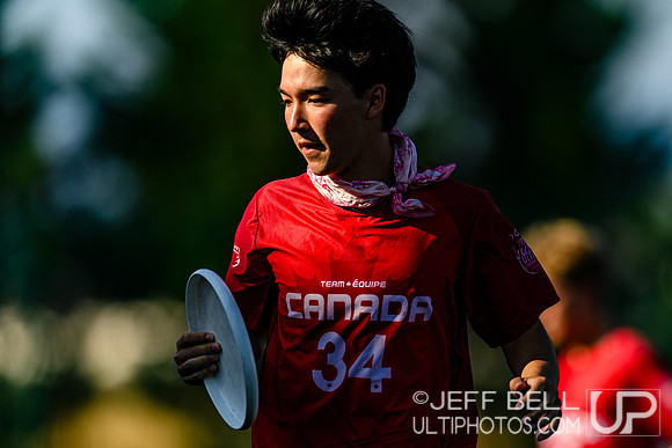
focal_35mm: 508
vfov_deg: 2.7
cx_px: 426
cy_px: 284
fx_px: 9478
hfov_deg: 4.1
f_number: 3.2
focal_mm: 400
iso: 125
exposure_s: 1/1250
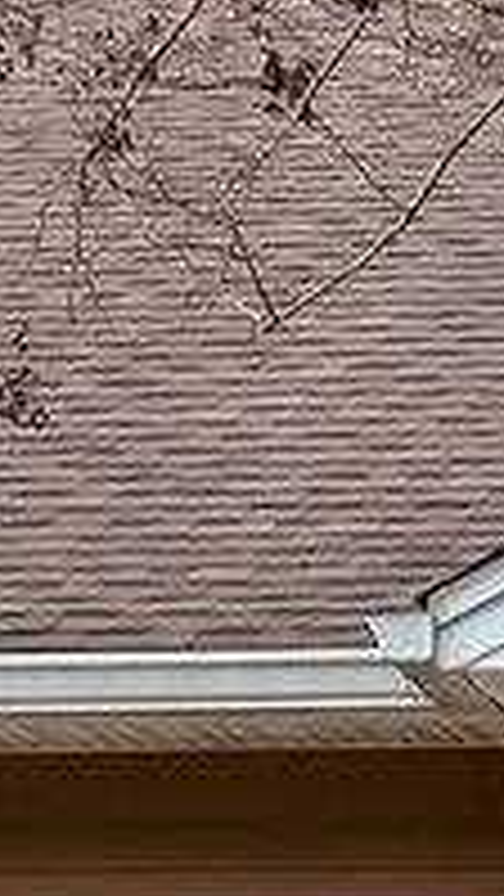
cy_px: 2015
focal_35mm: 312
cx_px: 1760
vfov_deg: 6.6
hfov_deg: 3.7
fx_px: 7409
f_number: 8
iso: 400
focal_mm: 19.1
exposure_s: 1/30
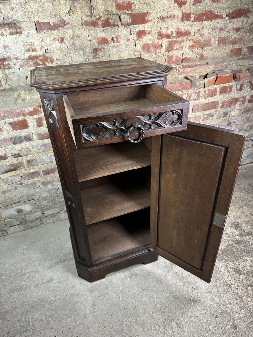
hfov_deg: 56.8
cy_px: 168
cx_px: 126
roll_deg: +2.0
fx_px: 234
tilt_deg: -32.1
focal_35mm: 24
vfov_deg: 71.6
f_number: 1.78
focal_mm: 6.86
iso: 200
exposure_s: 1/50
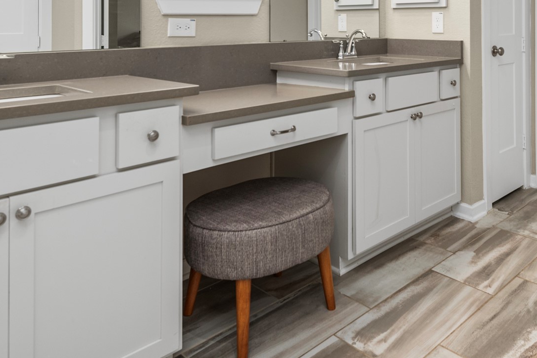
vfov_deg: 37.9
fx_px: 477
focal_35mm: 32
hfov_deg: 57.3
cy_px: 23
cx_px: 362
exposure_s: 1/30
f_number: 7.1
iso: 400
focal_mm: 16
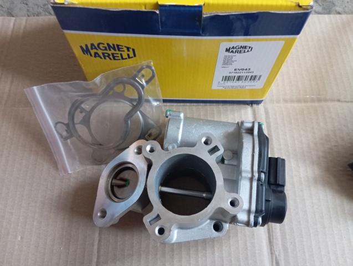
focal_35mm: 28
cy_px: 133
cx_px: 176
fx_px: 286
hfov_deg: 63.4
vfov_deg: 49.9
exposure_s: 1/20
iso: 1144
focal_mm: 4.22
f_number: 1.8
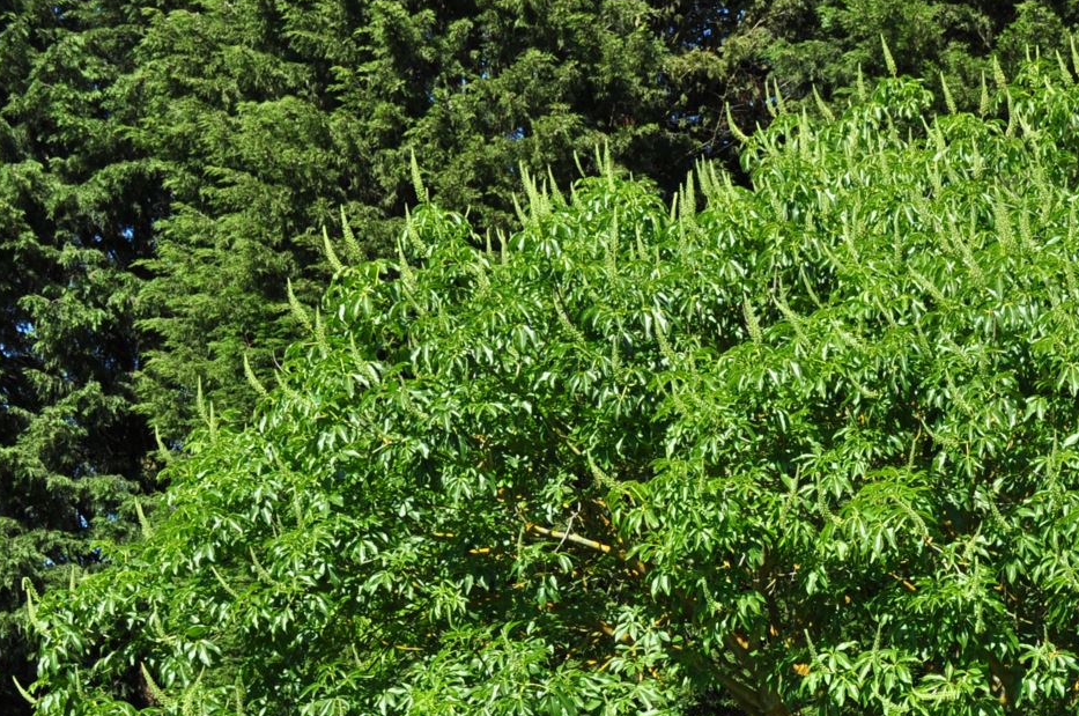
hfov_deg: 24.1
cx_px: 982
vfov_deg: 16.3
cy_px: 714
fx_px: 2454
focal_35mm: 82
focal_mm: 24
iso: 200
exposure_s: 1/400
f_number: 8
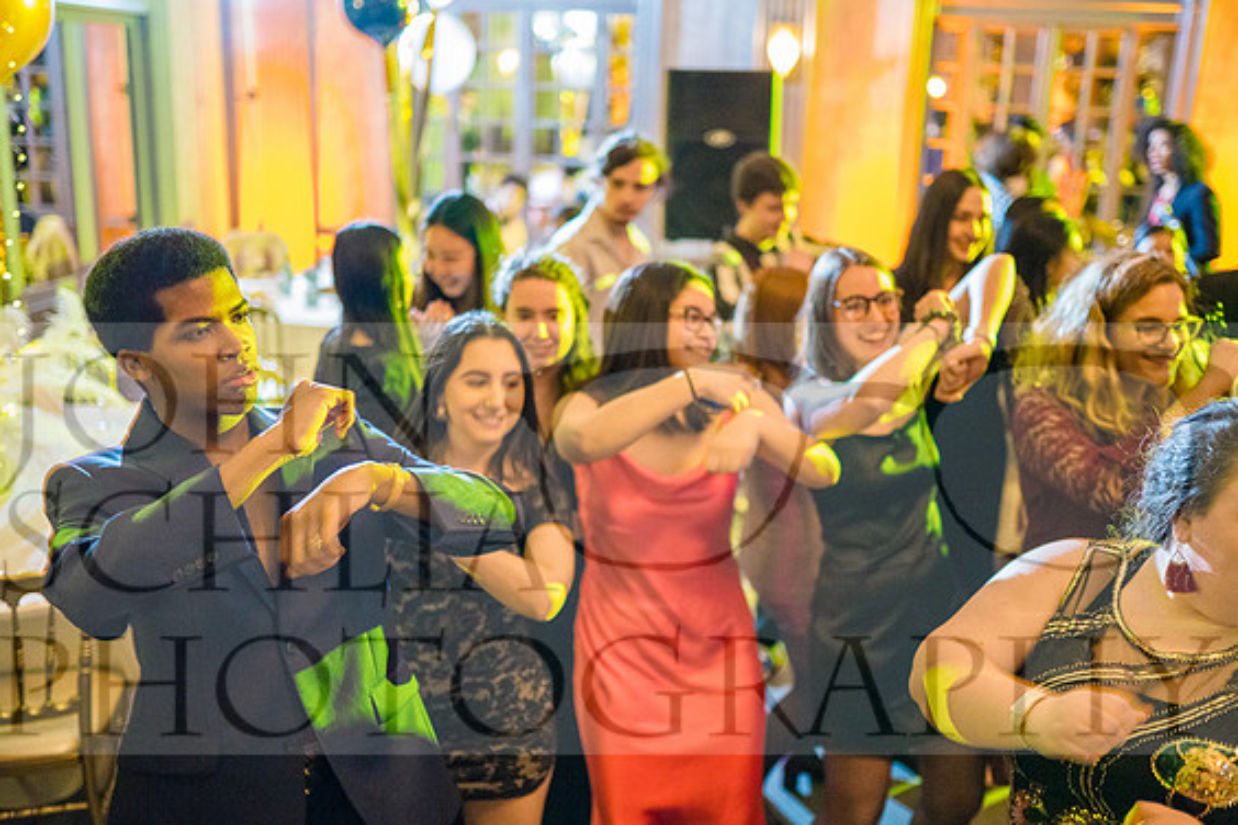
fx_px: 1238
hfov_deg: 53.1
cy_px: 420
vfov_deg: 36.9
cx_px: 617
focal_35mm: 36
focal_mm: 35
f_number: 1.4
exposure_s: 1/50
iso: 6400
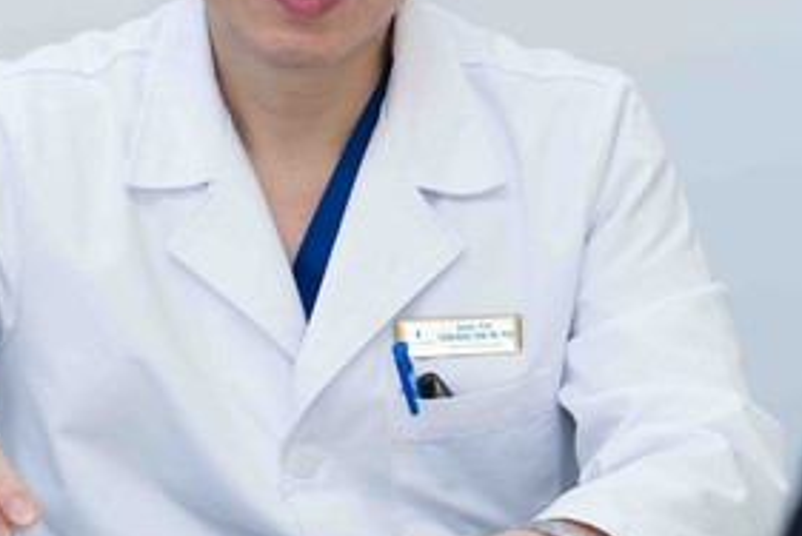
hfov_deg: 11.8
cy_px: 147
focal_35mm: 174
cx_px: 177
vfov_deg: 7.9
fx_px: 3880
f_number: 2.8
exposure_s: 1/160
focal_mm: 67
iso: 400
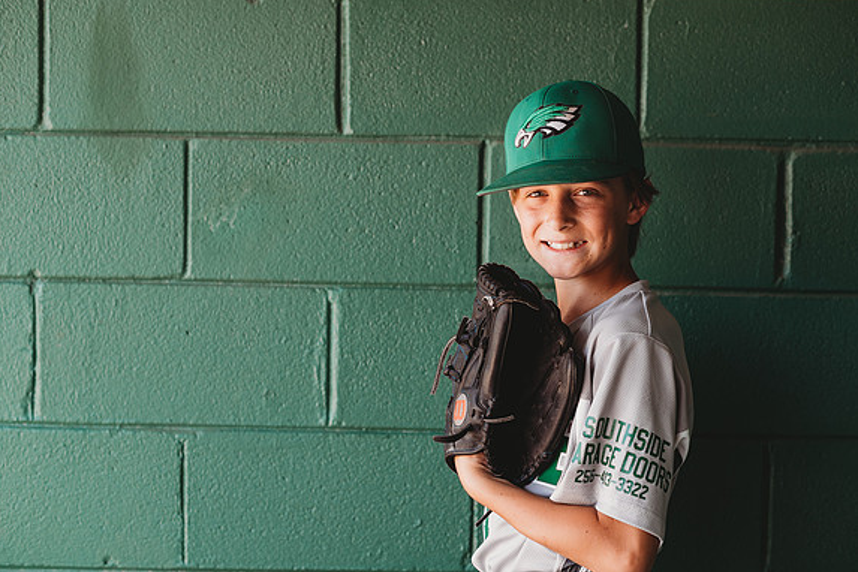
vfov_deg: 15.9
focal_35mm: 86
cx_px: 427
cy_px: 287
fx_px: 2050
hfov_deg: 23.6
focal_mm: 85
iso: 200
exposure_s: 1/250
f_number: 2.8
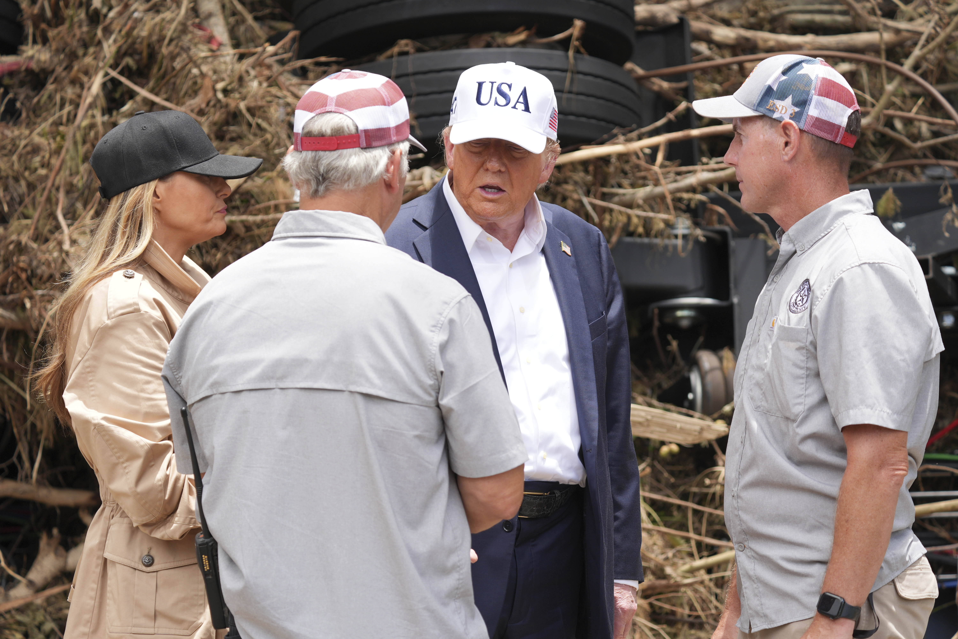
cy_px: 320
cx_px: 479
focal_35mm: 200
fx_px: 5322
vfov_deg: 6.9
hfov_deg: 10.3
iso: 320
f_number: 6.3
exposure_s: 1/400
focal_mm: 200
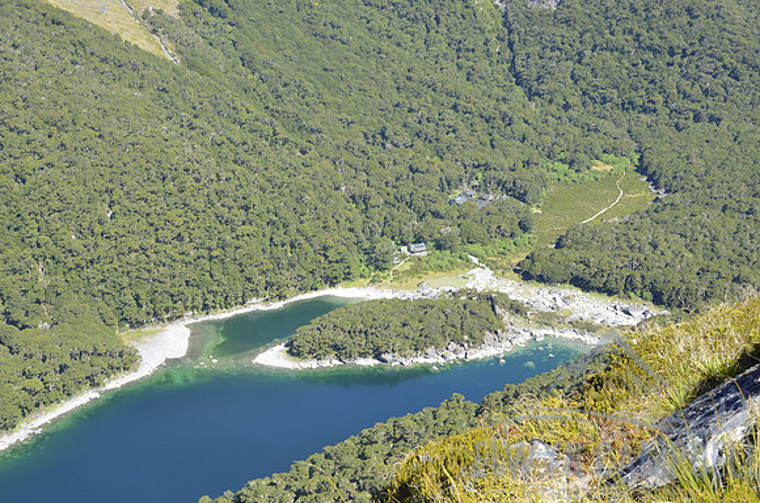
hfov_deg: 37.9
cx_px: 380
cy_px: 252
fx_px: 1106
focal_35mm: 52
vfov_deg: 25.6
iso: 200
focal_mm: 35
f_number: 8
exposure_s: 1/200
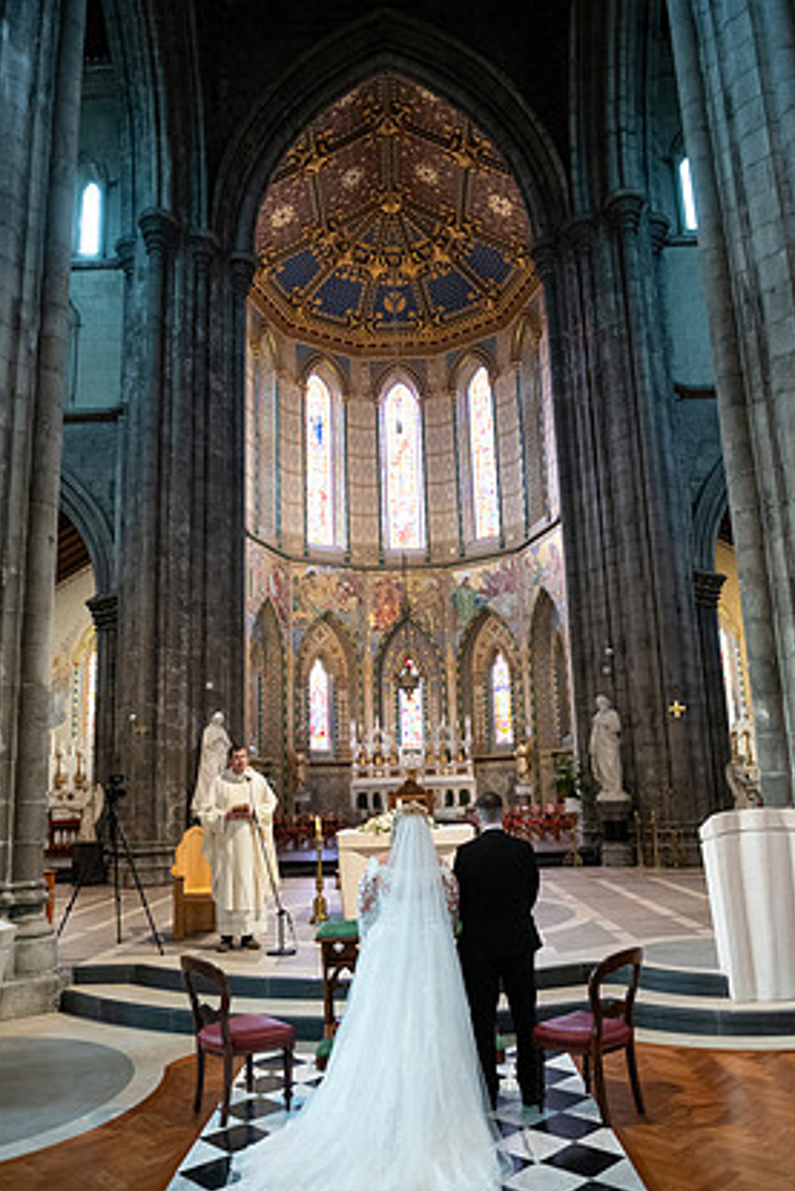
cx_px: 413
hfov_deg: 49.6
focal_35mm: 26
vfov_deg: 69.4
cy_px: 617
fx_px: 860
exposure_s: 1/160
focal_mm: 24
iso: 1250
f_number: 3.5
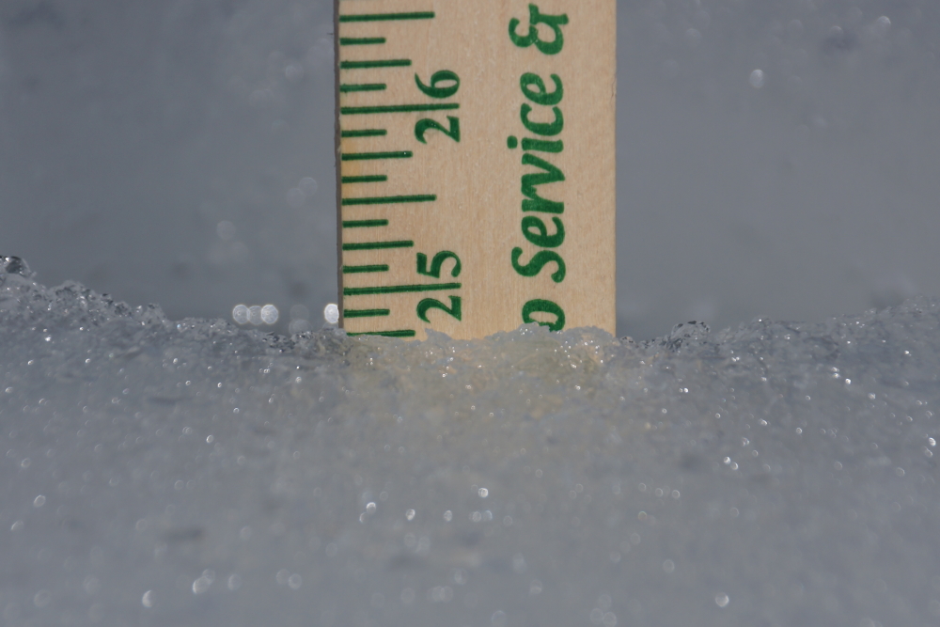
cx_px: 470
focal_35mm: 284
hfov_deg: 7.3
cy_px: 314
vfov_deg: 4.8
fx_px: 7416
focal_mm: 135
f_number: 8
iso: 100
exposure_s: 1/500
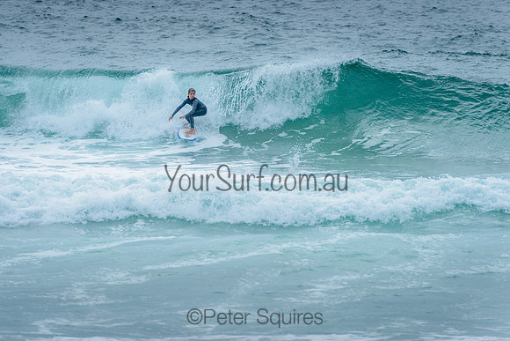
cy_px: 156
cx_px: 218
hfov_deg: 4.2
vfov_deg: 2.8
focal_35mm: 490
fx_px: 6945
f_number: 8
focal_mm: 400
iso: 500
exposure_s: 1/1600
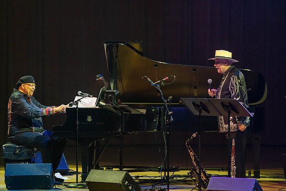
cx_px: 144
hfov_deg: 8.9
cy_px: 95
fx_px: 1835
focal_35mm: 231
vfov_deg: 5.9
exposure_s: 1/250
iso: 3200
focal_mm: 229
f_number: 5.6
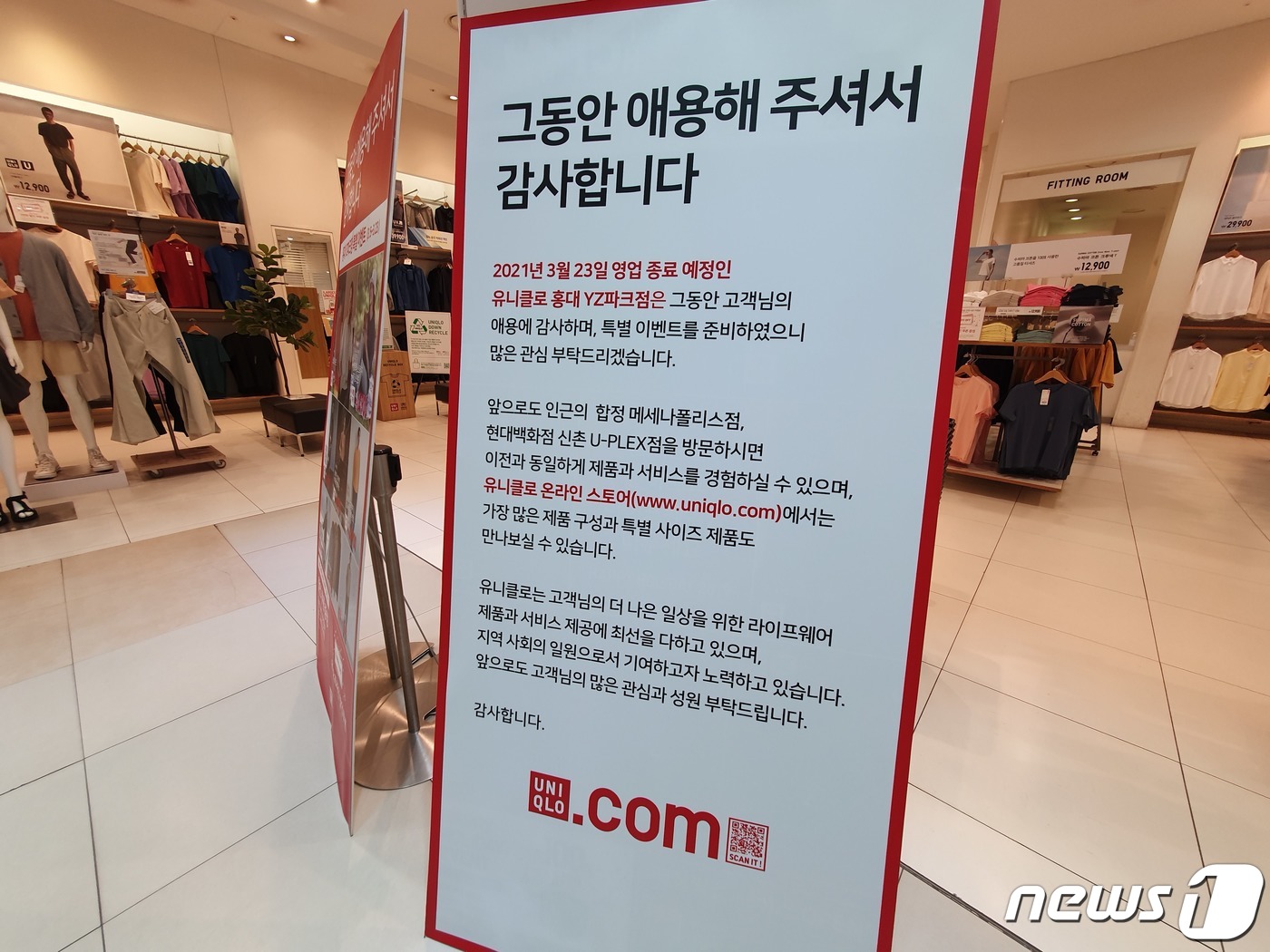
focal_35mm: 13
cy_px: 476
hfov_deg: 106.2
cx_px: 635
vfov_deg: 89.9
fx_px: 477
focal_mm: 1.8
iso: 64
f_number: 2.2
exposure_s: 1/60
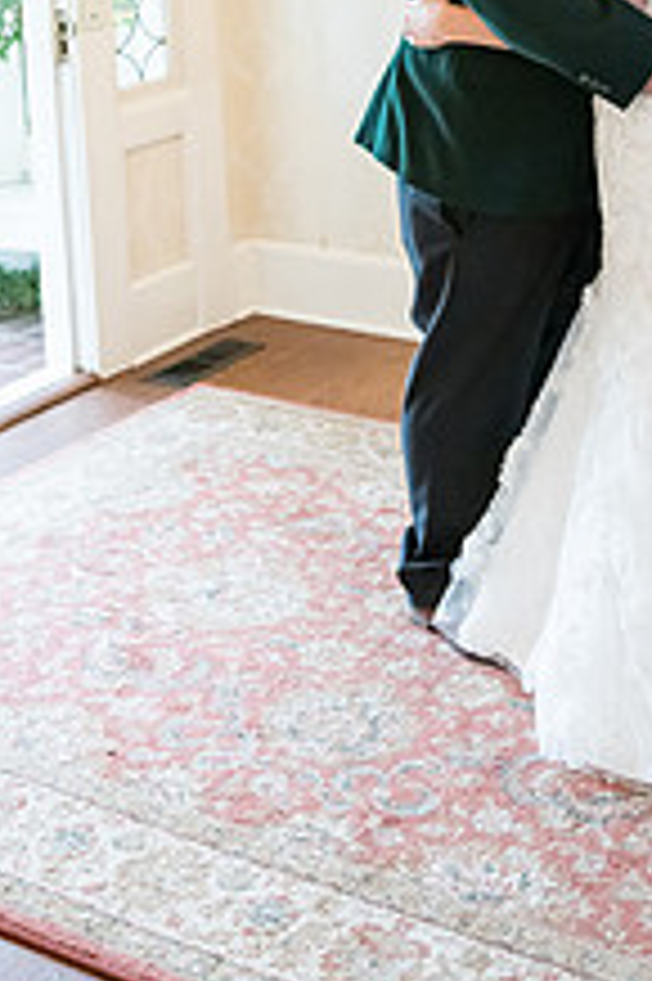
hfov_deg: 21.5
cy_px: 22
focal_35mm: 62
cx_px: 549
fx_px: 1687
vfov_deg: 30.4
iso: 3200
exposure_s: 1/320
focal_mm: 30
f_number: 3.5
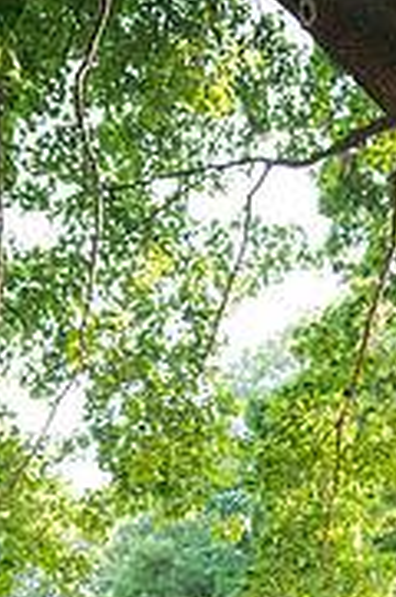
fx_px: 1110
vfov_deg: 26.9
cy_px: 703
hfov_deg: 20.2
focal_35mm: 67
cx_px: 223
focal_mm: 27
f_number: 3.5
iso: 800
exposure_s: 1/320
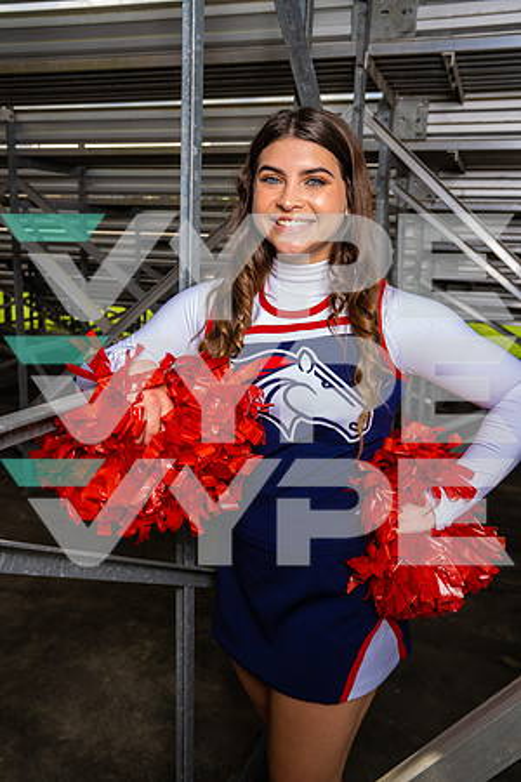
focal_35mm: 32
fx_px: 695
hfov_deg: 41.1
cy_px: 391
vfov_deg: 58.7
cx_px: 260
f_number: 5.6
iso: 100
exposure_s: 1/250
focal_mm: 32
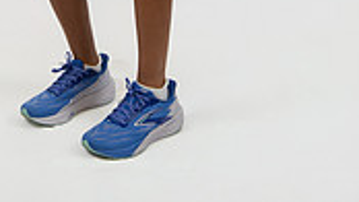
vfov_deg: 10.2
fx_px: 999
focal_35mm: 105
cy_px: -260
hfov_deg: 20.1
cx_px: 60
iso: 320
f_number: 4
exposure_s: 1/125
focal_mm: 38.7
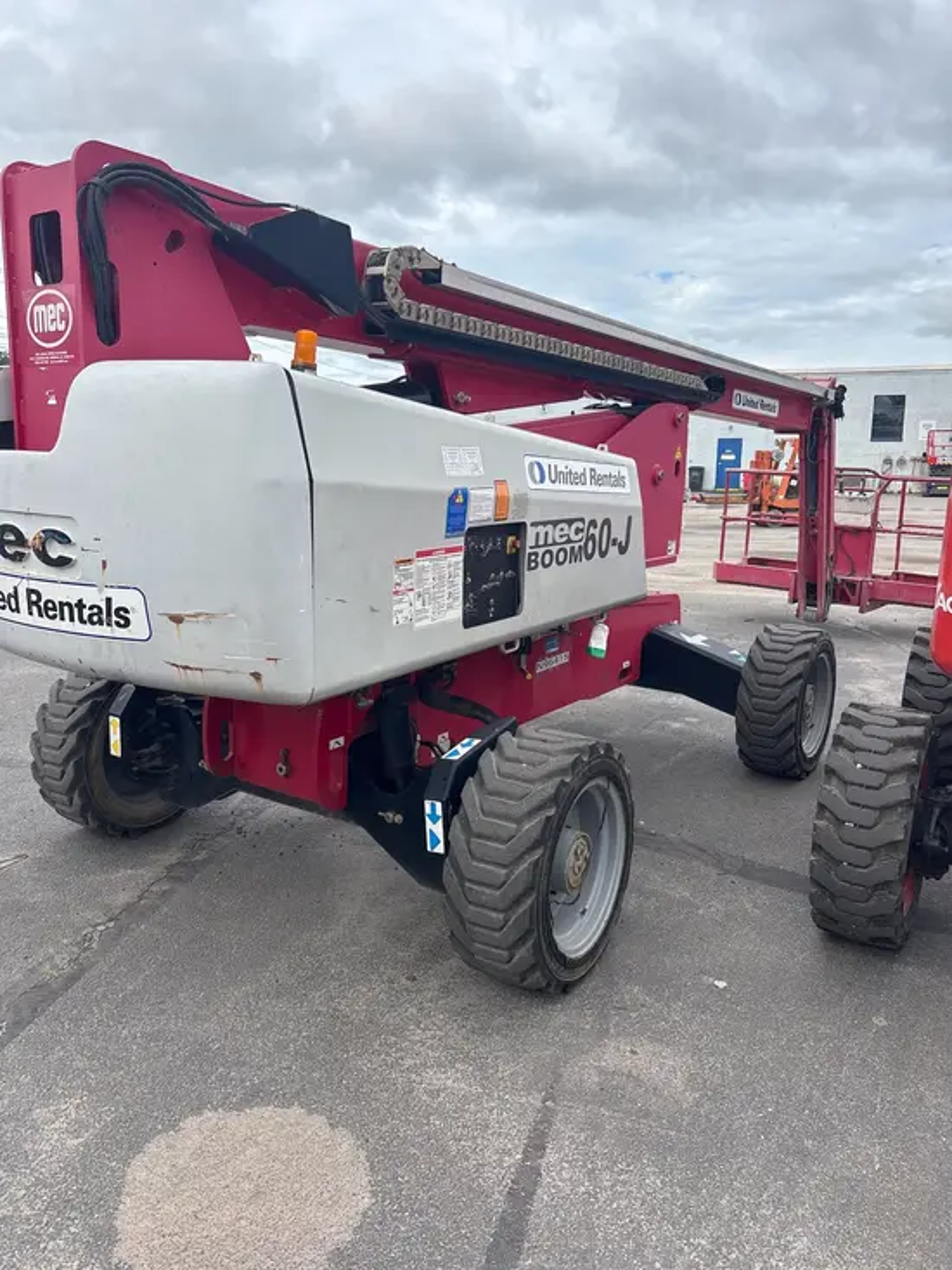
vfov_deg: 67.3
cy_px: 635
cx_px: 476
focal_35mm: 26
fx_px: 953
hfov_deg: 53.1
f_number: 1.6
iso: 50
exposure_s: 1/1220
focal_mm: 5.96
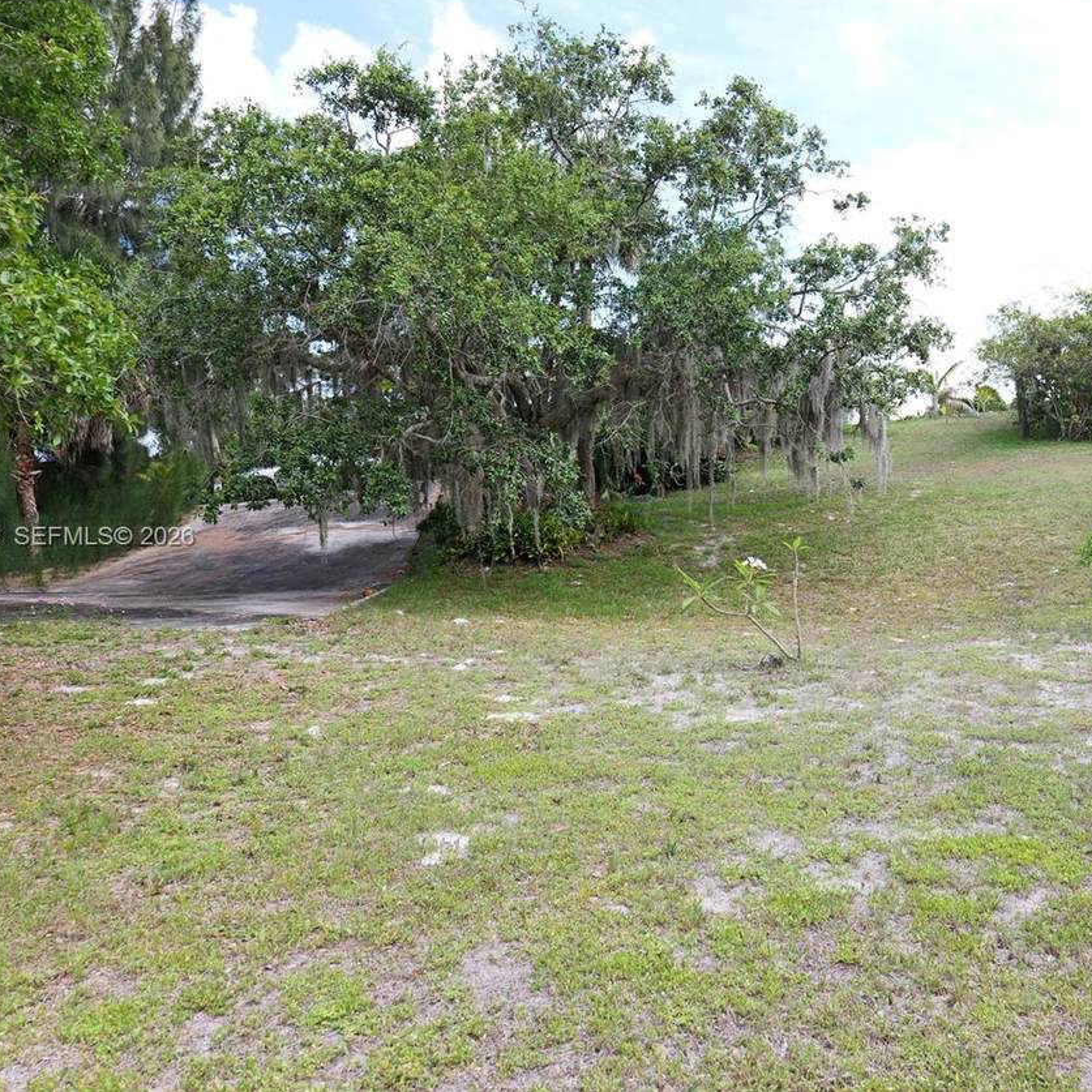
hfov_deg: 59.9
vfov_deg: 60.9
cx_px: 705
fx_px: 928
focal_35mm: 26
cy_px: 538
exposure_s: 1/200
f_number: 5
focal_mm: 20
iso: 100
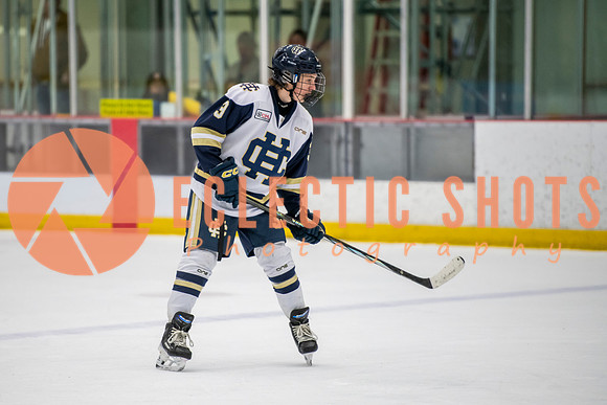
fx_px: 4111
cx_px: 248
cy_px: 202
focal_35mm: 244
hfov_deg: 8.4
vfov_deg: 5.6
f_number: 3.2
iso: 2000
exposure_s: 1/640
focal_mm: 200
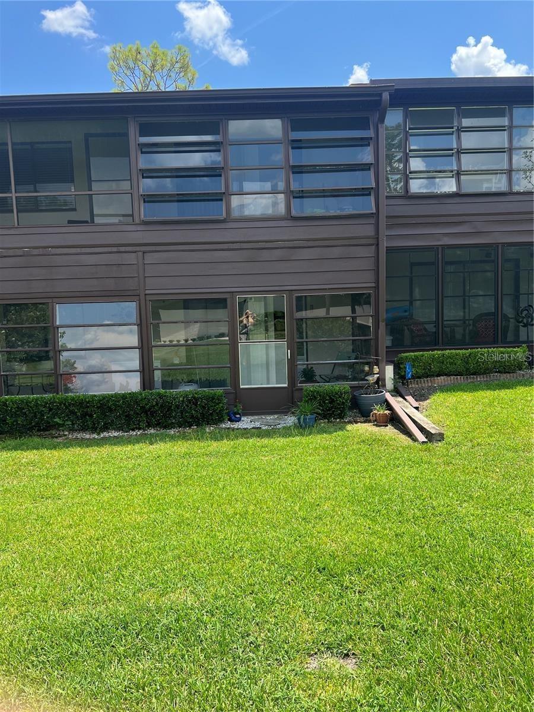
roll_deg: +2.4
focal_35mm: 26
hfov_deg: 53.1
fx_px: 535
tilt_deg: -4.2
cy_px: 356
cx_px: 267
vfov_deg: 67.3
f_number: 1.5
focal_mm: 5.7
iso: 50
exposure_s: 1/1779
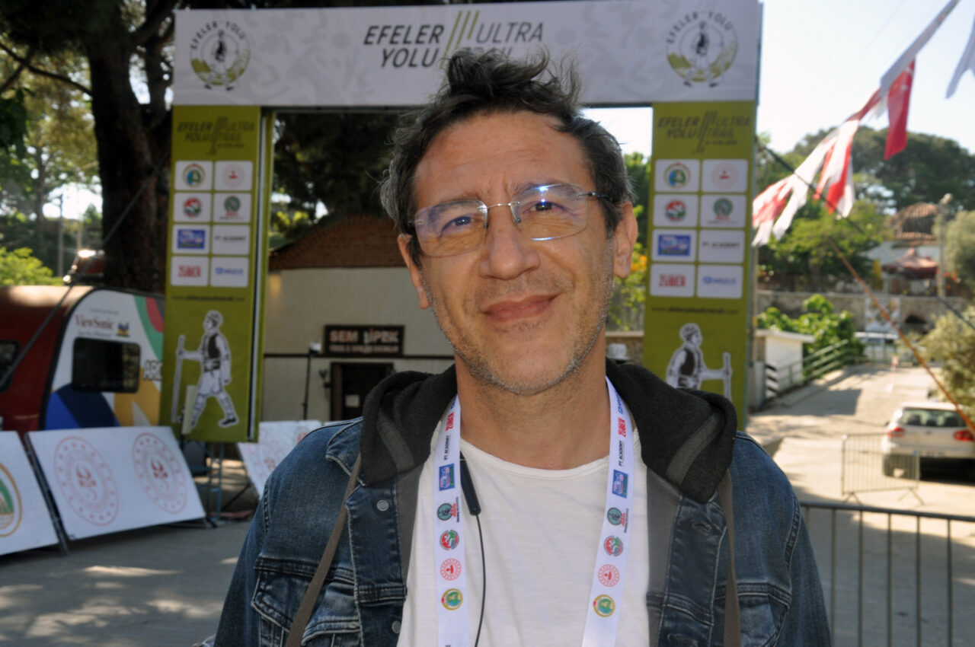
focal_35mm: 52
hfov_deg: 37.9
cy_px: 324
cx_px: 488
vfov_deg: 25.7
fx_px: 1420
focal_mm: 35
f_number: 8
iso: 200
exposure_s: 1/200
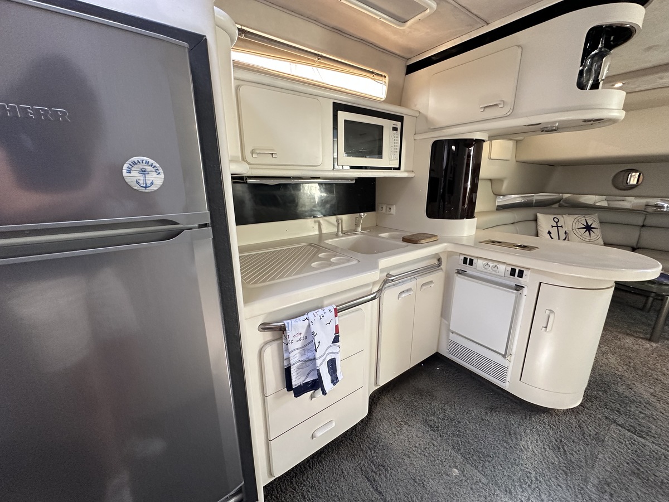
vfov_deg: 85.7
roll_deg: +1.0
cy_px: 251
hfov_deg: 102.1
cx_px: 334
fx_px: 271
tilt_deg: -15.4
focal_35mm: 14
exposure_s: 1/61
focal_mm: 2.22
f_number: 2.2
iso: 320
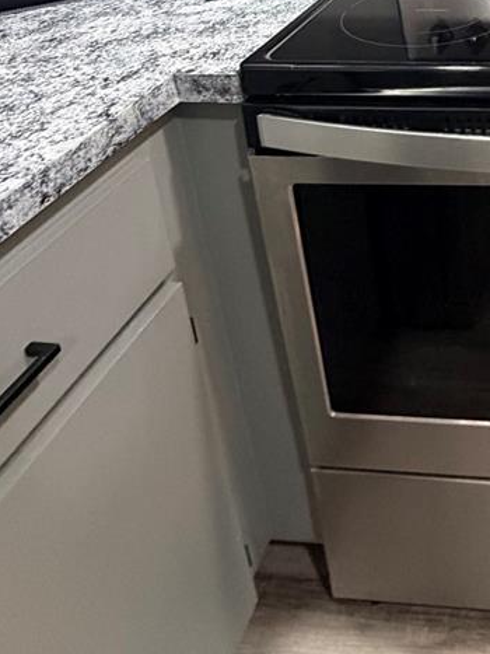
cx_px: 560
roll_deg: +0.9
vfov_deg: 42.7
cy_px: -29
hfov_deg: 33.6
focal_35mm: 36
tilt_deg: -18.3
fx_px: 680
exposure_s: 1/60
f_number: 2.2
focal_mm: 2.22
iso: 400
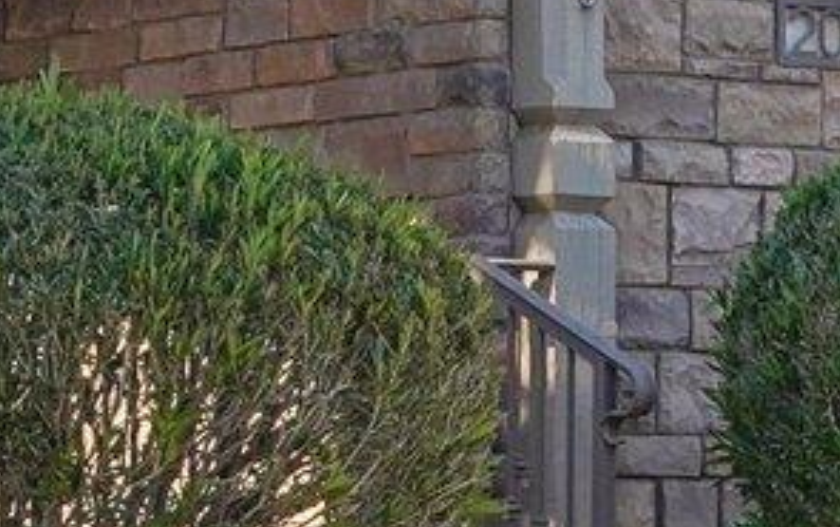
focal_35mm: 205
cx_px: -159
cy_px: -463
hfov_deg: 10.1
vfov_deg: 6.3
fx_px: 4697
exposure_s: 1/320
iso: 400
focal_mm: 29
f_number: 8
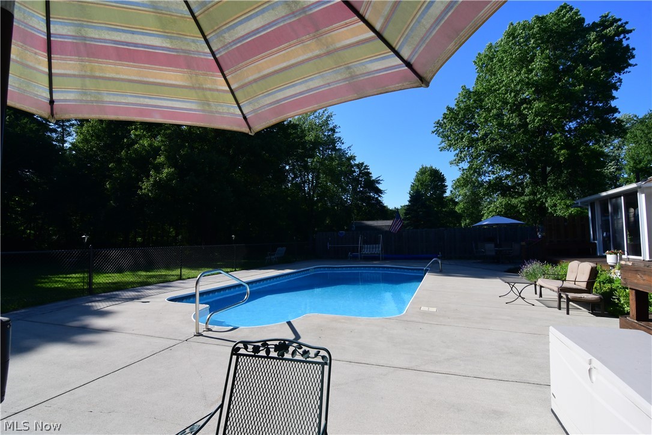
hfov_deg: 95.0
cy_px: 218
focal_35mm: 16
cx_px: 326
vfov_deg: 72.1
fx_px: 299
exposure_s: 1/500
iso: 800
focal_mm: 11
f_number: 11
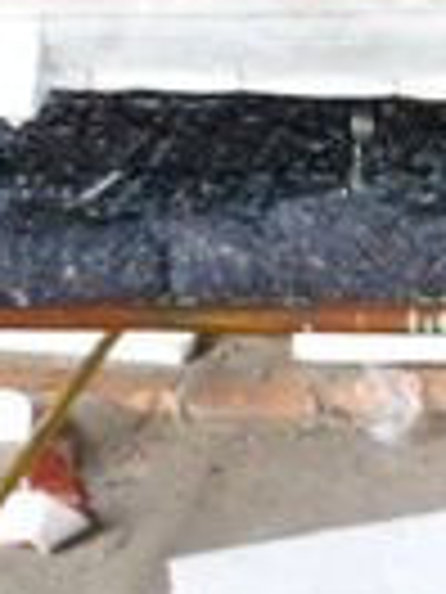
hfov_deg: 10.5
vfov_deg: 14.3
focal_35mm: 133
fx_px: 2285
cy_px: -135
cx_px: 800
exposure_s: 1/40
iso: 100
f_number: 2.8
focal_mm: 5.5
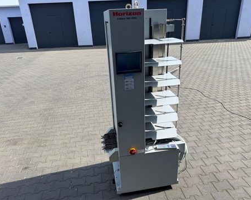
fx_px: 193
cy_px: 100
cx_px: 128
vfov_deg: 54.9
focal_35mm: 26
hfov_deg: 66.1
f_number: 1.78
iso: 80
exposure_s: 1/2604
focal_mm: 6.76
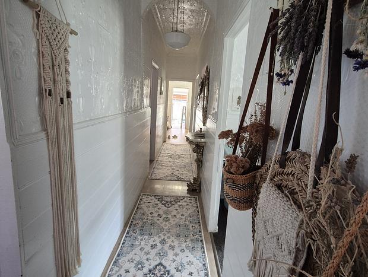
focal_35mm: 13
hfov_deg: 106.1
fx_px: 138
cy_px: 138
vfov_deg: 90.1
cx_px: 184
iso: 400
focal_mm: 2.2
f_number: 2.2
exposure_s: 1/50
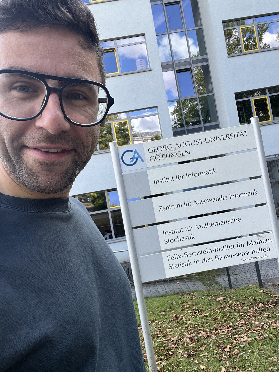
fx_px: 322
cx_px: 140
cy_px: 186
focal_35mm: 30
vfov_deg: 60.0
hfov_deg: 46.8
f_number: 2.2
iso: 32
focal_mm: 2.71
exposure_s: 1/121
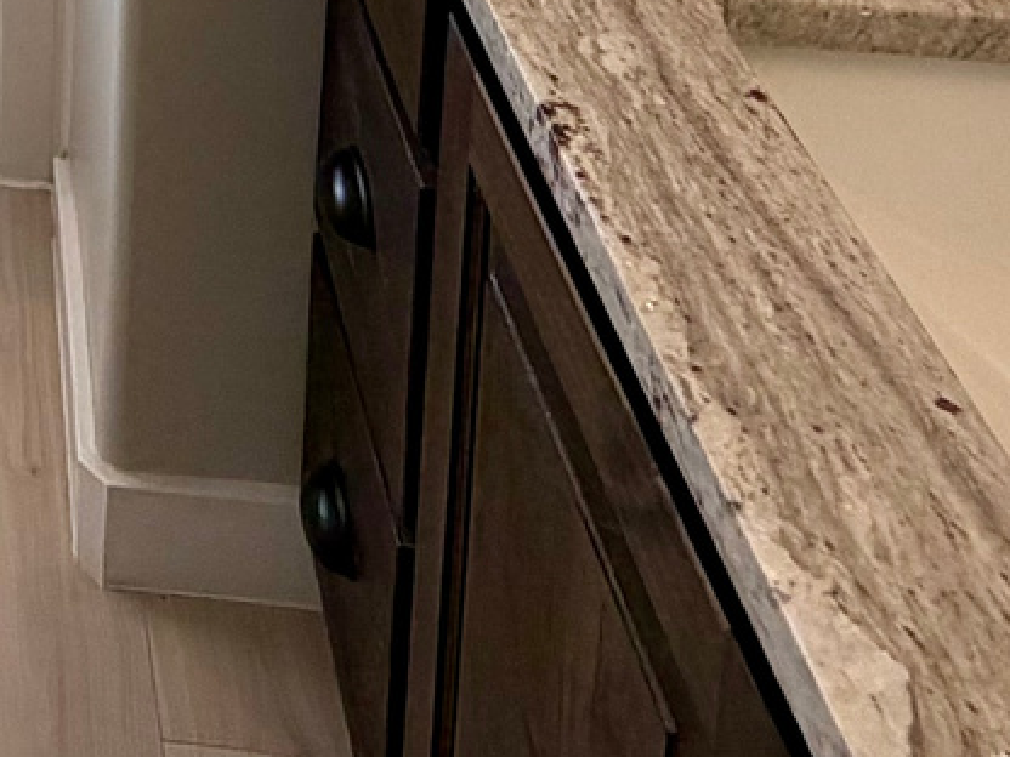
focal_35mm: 69
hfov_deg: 24.3
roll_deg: -0.6
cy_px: -949
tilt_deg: -7.3
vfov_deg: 15.0
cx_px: -330
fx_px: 2013
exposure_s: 1/120
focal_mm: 2.22
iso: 64
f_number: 2.2
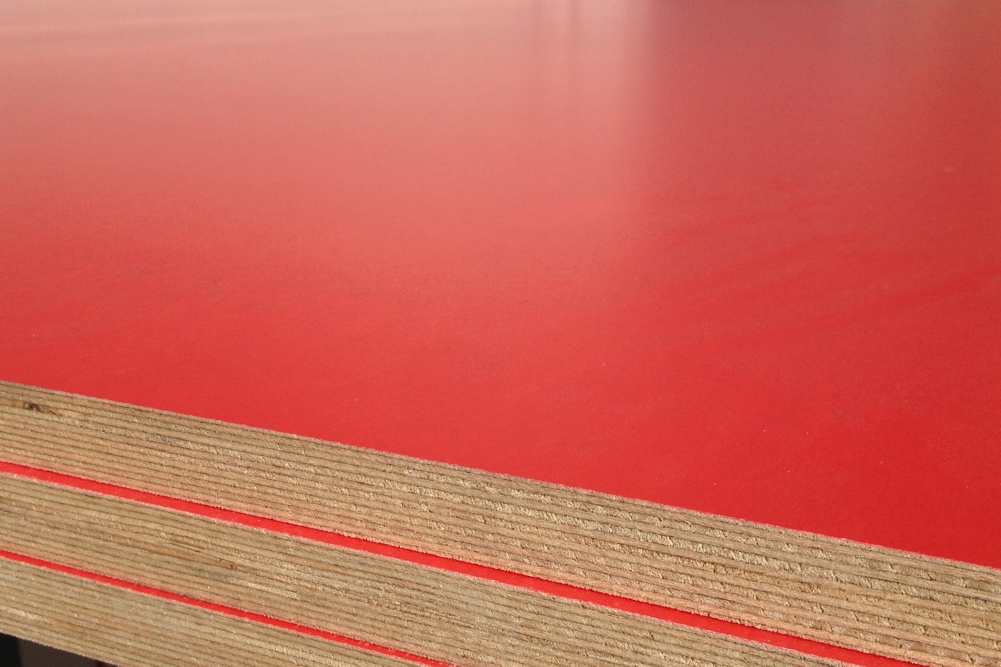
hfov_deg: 38.2
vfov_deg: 26.0
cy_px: 310
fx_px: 1446
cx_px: 501
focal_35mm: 52
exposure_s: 1/3247
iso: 50
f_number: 2.4
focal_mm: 4.28
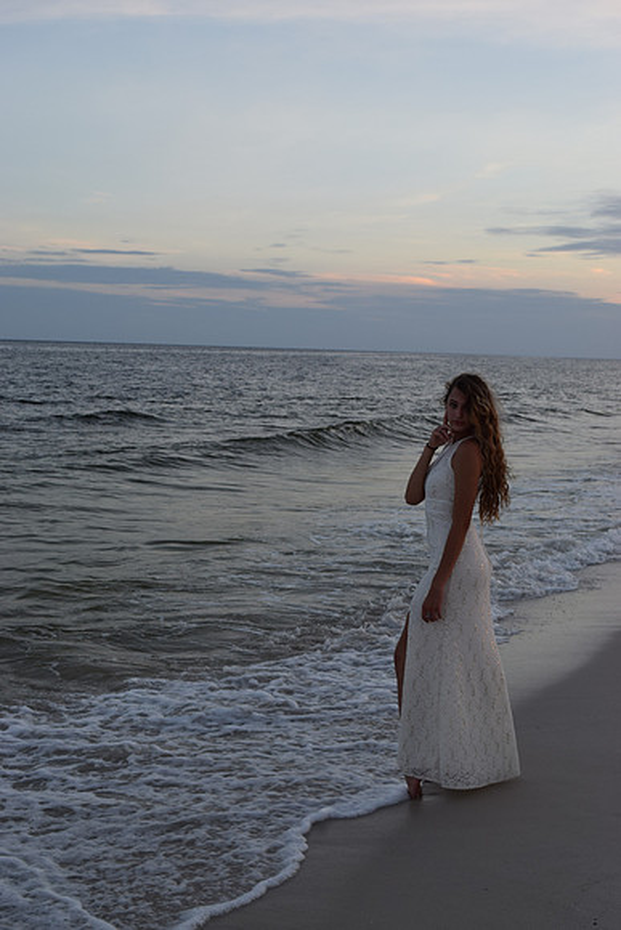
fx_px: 1241
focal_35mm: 48
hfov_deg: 28.1
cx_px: 310
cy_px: 465
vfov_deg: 41.1
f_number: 6.3
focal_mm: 32
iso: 400
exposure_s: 1/160
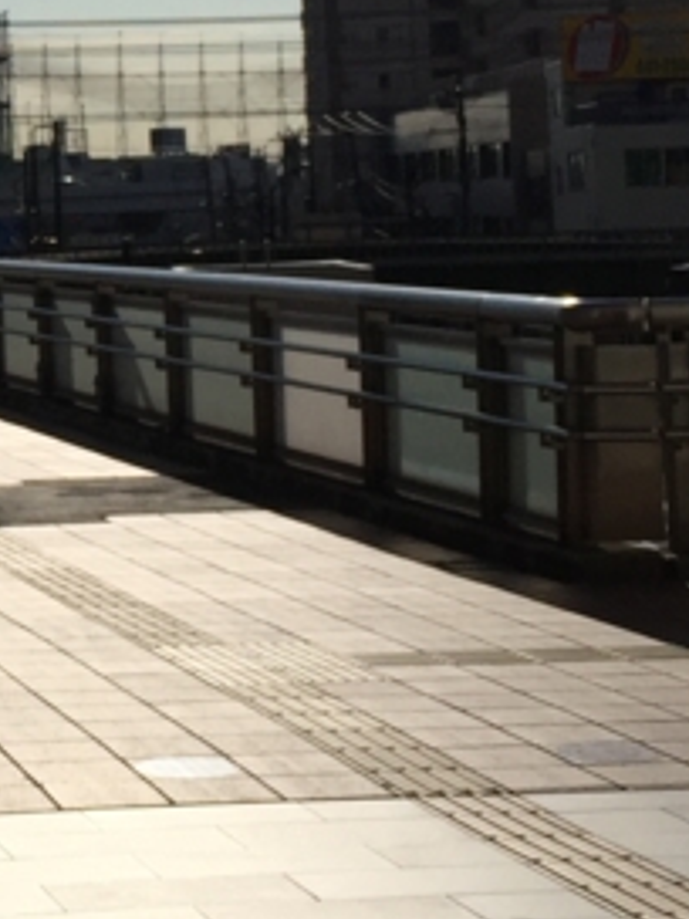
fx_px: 2893
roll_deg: +2.0
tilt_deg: -3.1
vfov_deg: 17.8
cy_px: 142
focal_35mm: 109
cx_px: -341
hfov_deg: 12.9
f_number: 2.2
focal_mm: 4.15
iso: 32
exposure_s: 1/13333
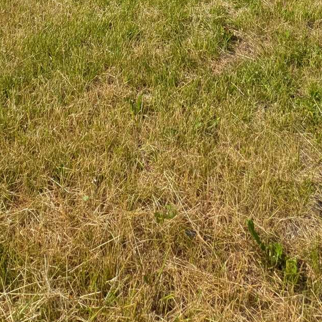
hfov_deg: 40.8
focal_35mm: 39
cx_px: 58
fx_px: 410
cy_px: -159
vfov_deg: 28.3
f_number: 1.7
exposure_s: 1/2786
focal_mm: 2.02
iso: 48
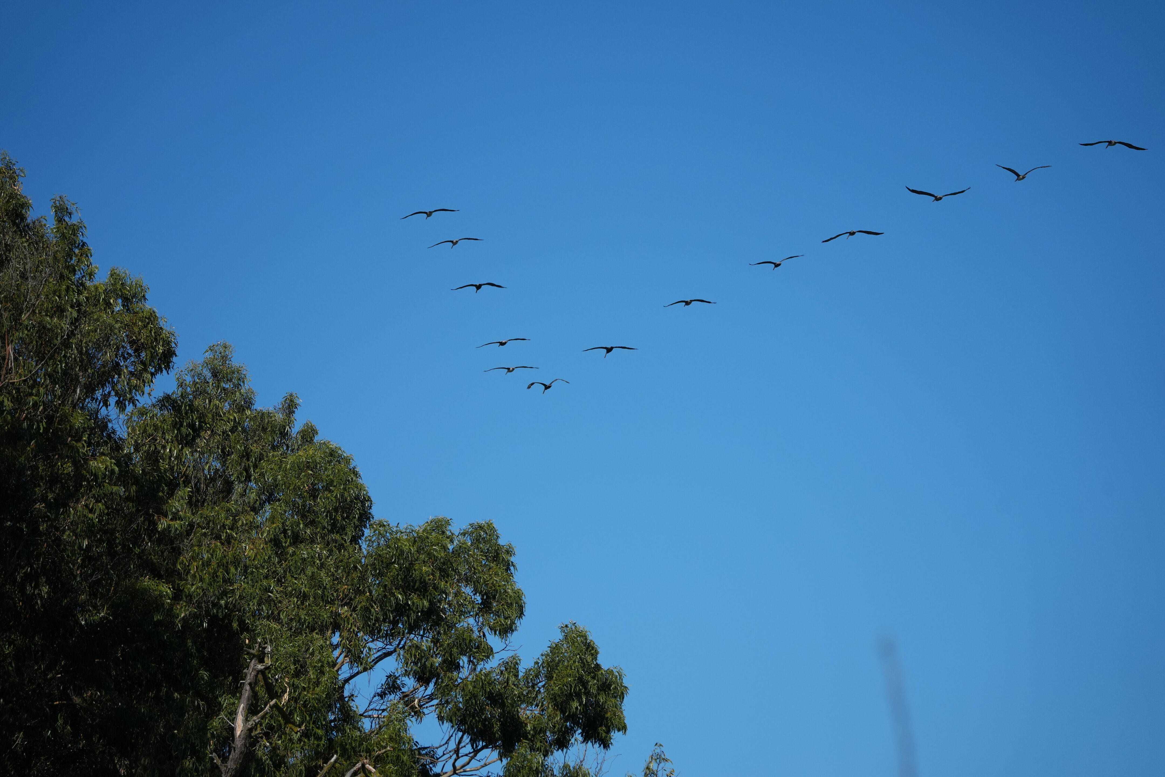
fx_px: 5533
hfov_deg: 12.0
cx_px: 582
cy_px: 388
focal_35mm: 171
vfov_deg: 8.0
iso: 500
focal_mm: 171
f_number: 6.3
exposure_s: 1/3200
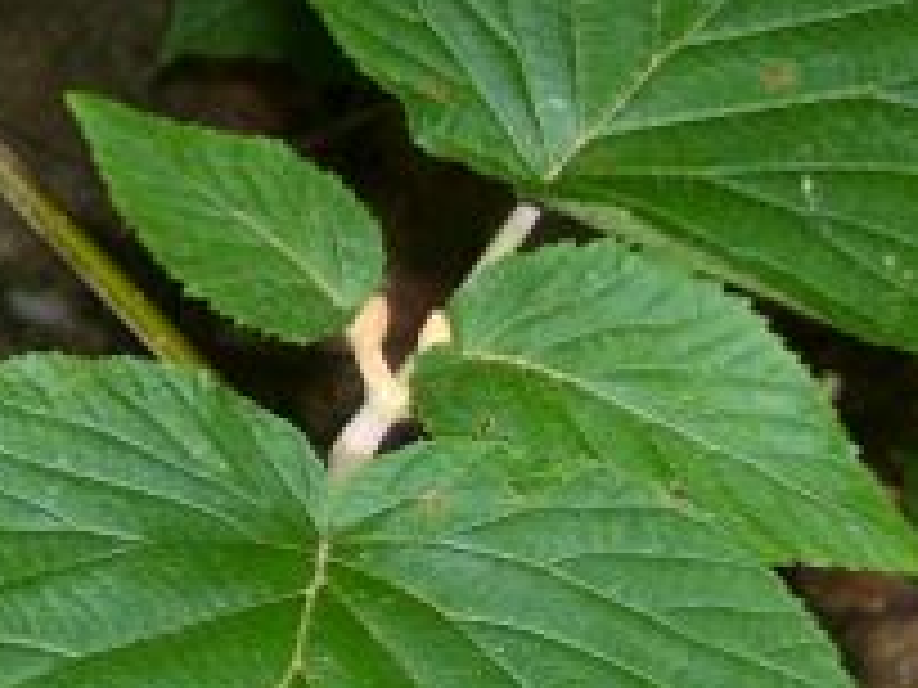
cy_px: 175
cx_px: -248
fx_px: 4747
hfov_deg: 10.8
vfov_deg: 8.3
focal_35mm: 179
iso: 80
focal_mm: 9.4
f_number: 3.4
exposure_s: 1/60
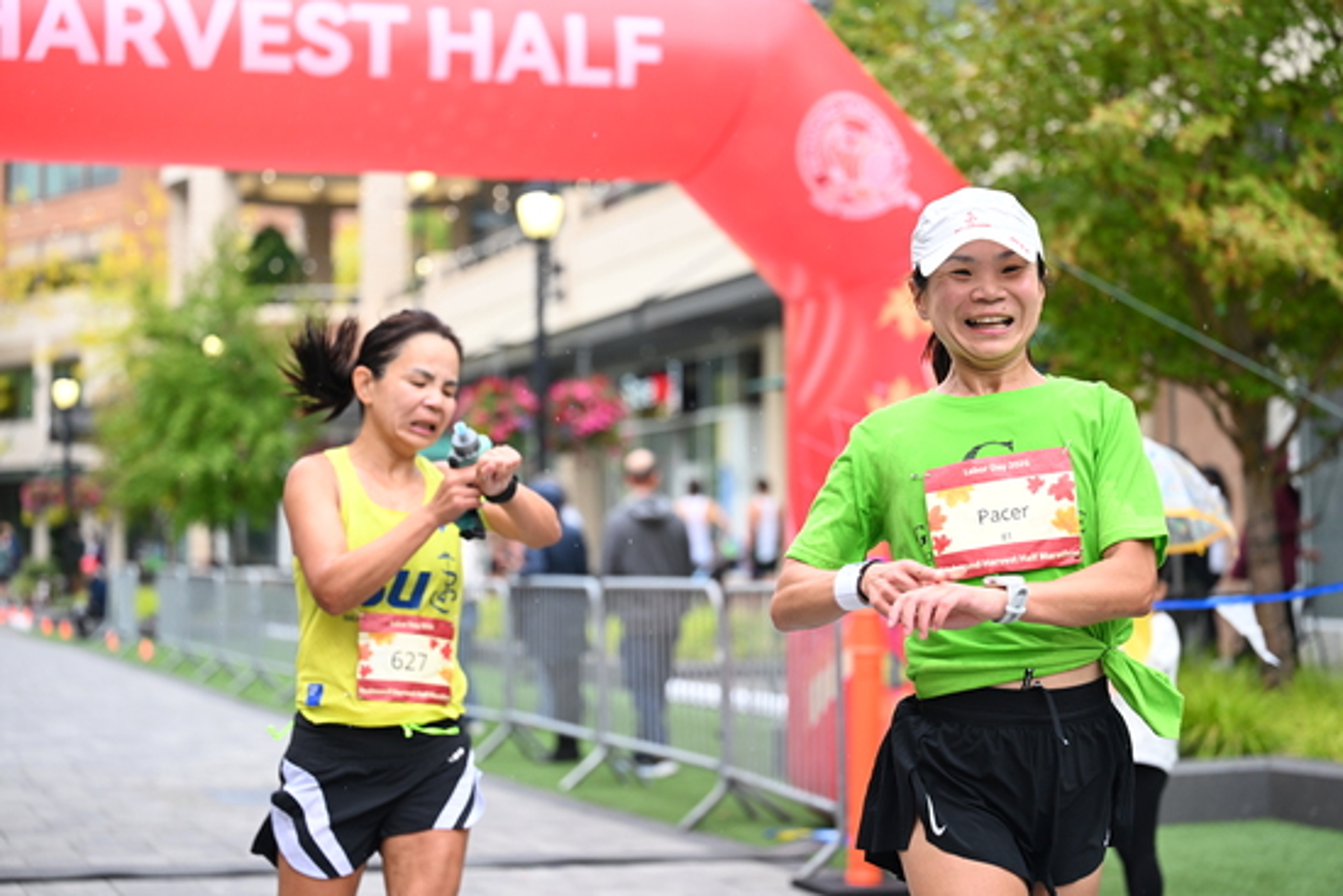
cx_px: 672
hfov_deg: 28.8
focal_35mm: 70
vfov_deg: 19.5
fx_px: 2612
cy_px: 448
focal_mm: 70
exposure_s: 1/1250
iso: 1250
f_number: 2.8
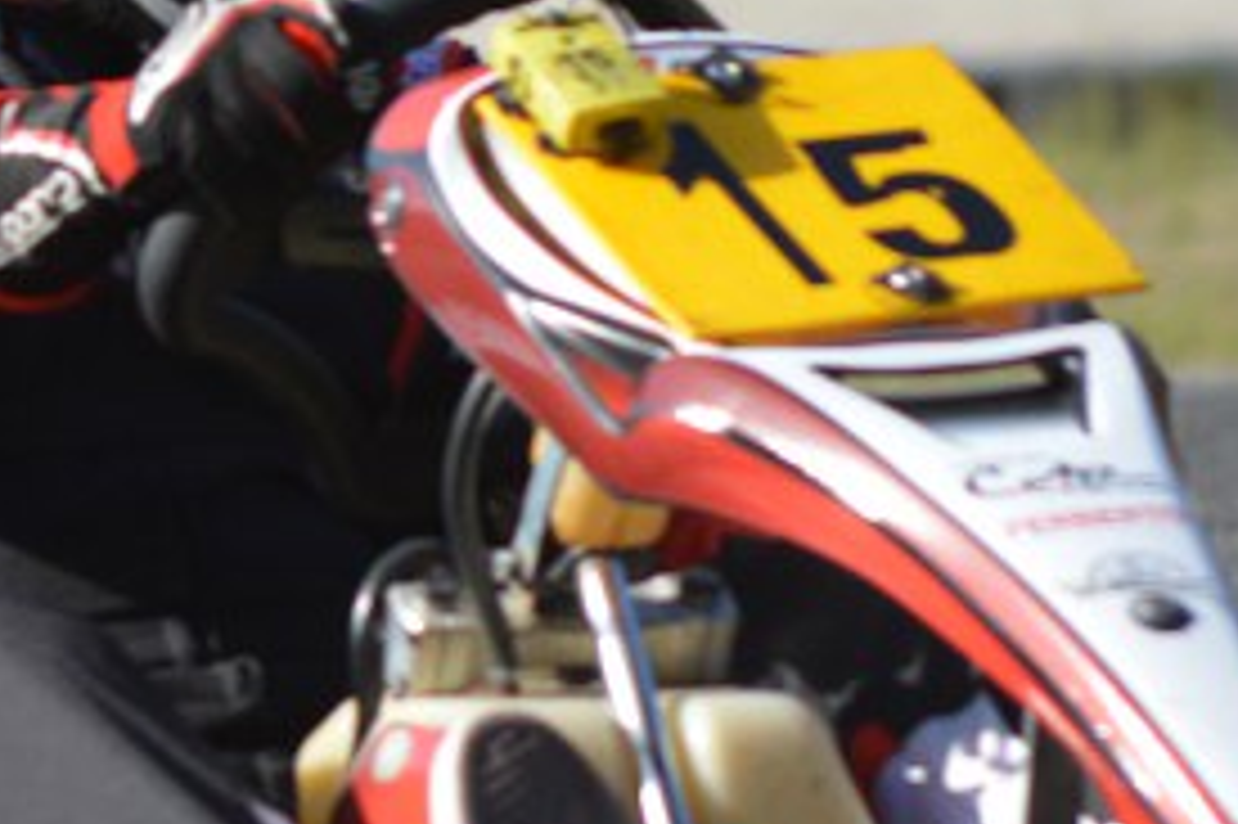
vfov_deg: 1.6
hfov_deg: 2.3
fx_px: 30352
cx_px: 315
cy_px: 464
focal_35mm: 883
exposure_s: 1/1250
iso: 400
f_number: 5
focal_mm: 135
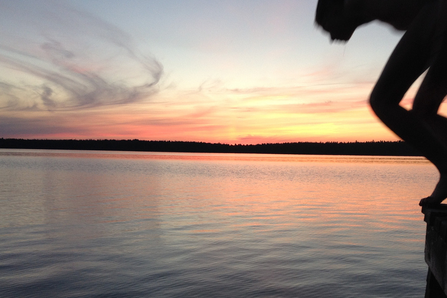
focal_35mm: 45
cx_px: 256
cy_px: 196
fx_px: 559
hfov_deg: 43.5
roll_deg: +0.4
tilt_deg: -5.7
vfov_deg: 29.7
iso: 50
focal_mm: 4.28
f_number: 2.4
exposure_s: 1/40
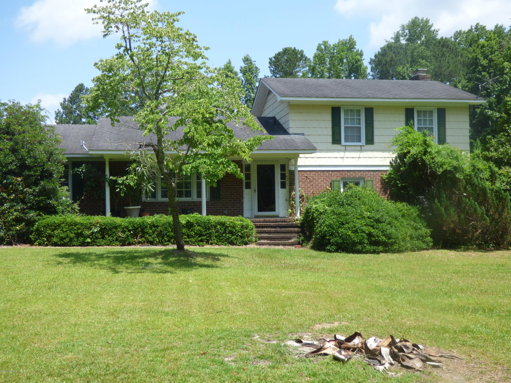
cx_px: 256
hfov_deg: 41.2
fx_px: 679
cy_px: 192
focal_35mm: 46
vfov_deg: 31.5
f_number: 3.8
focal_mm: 8.24
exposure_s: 1/500
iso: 100
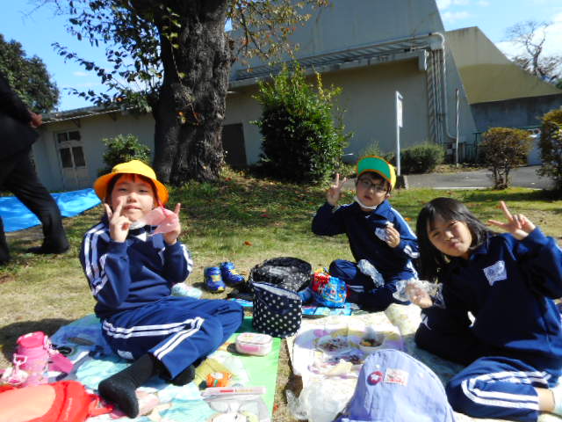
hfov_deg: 69.4
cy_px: 211
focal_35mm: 25
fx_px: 406
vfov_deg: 54.9
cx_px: 281
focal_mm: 4.5
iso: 80
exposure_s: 1/500
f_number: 3.7
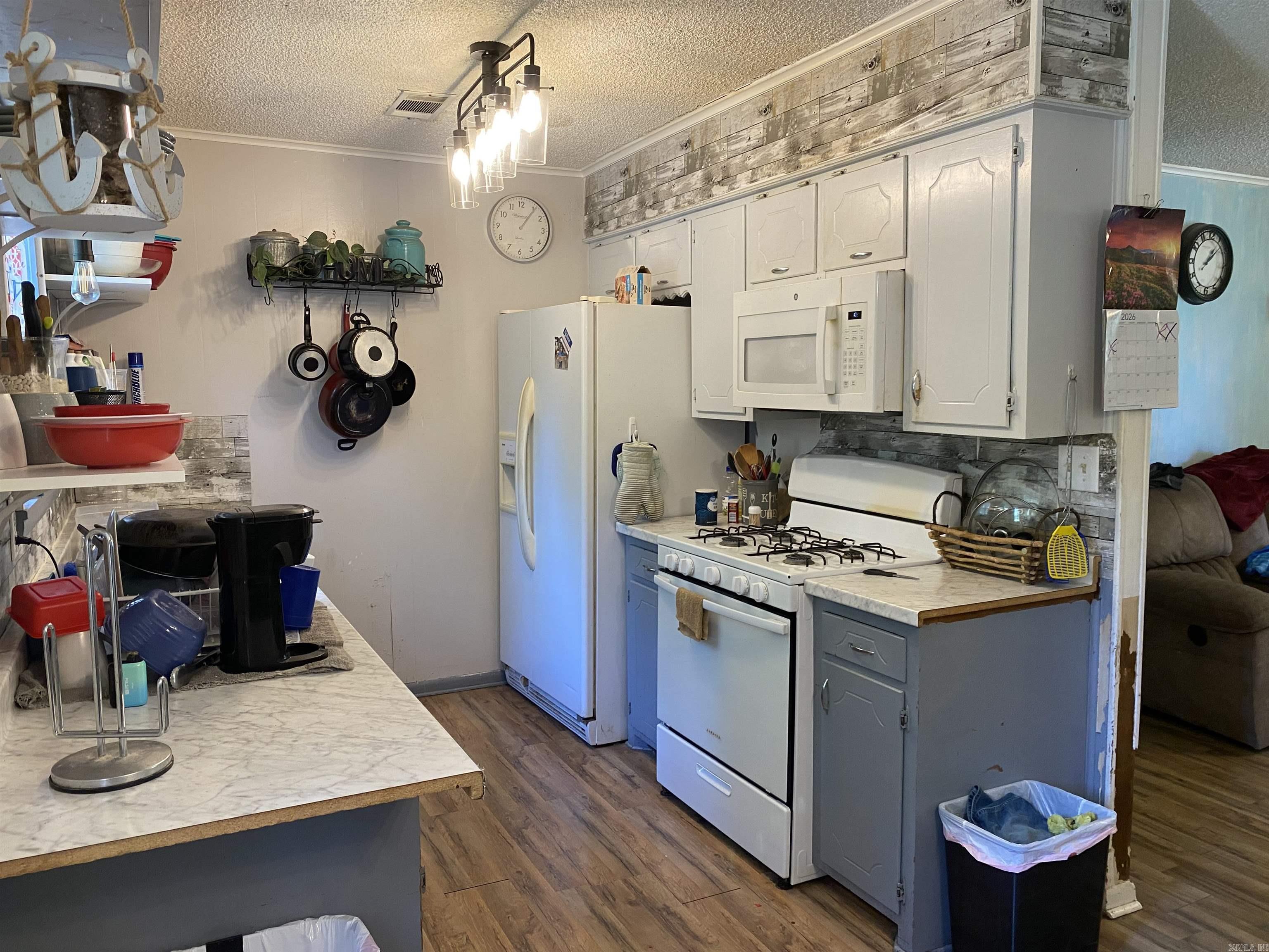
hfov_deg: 67.3
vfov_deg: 53.1
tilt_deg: -6.6
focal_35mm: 26
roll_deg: +0.2
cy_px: 476
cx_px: 634
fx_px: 953
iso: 100
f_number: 1.8
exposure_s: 1/60
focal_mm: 4.25
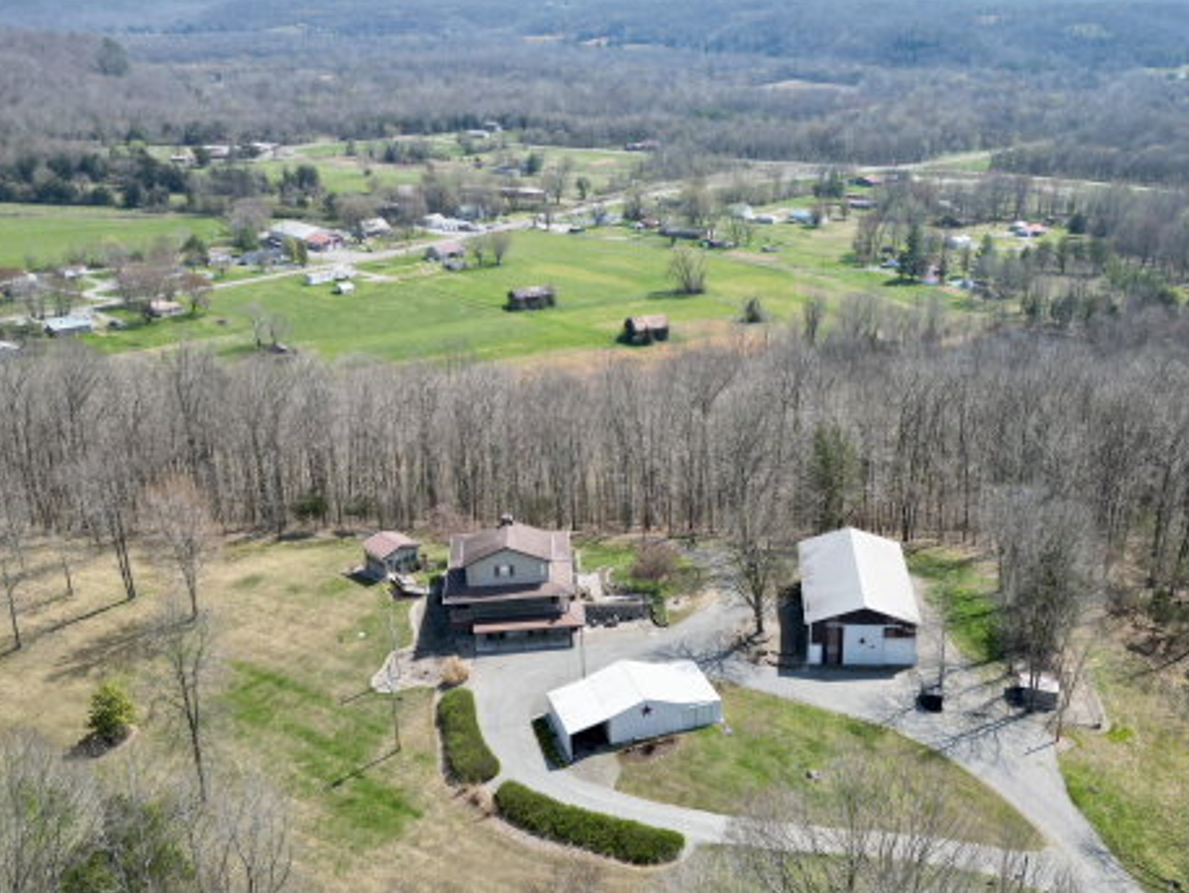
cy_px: 531
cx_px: 704
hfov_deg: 52.3
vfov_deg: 40.6
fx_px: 1203
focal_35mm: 35
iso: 200
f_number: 1.7
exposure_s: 1/2500
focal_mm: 6.72
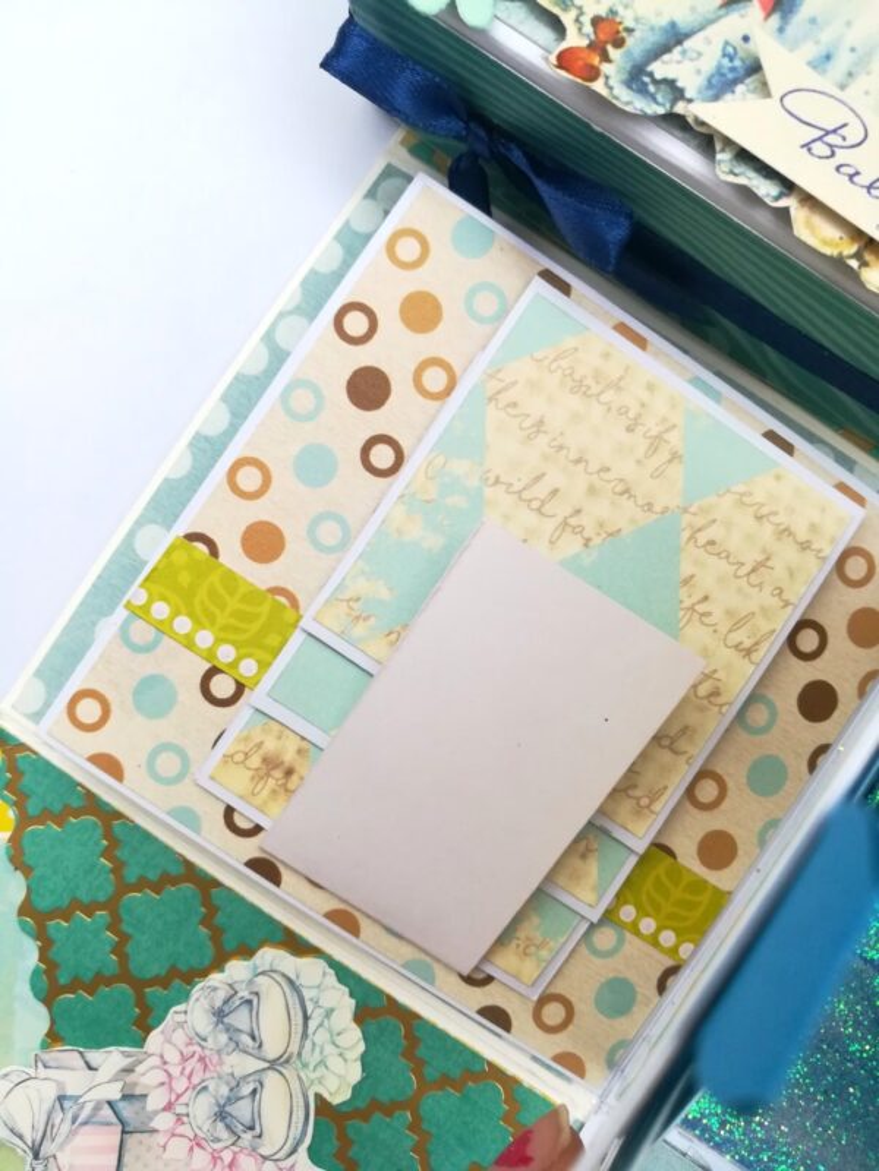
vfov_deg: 67.3
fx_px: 880
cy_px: 586
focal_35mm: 26
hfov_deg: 53.1
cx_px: 440
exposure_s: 1/33.3
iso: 125
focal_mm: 3.83
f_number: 2.2
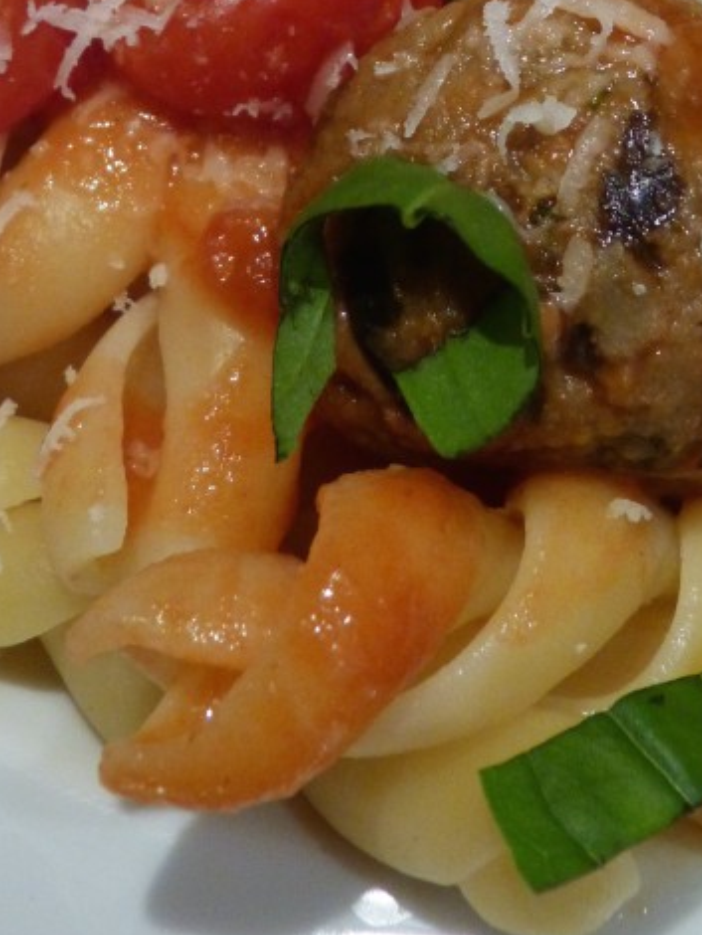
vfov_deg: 19.3
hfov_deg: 15.1
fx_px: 2647
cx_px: 438
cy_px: -74
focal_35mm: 98
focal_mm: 7.6
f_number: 3.2
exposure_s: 1/30
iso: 400
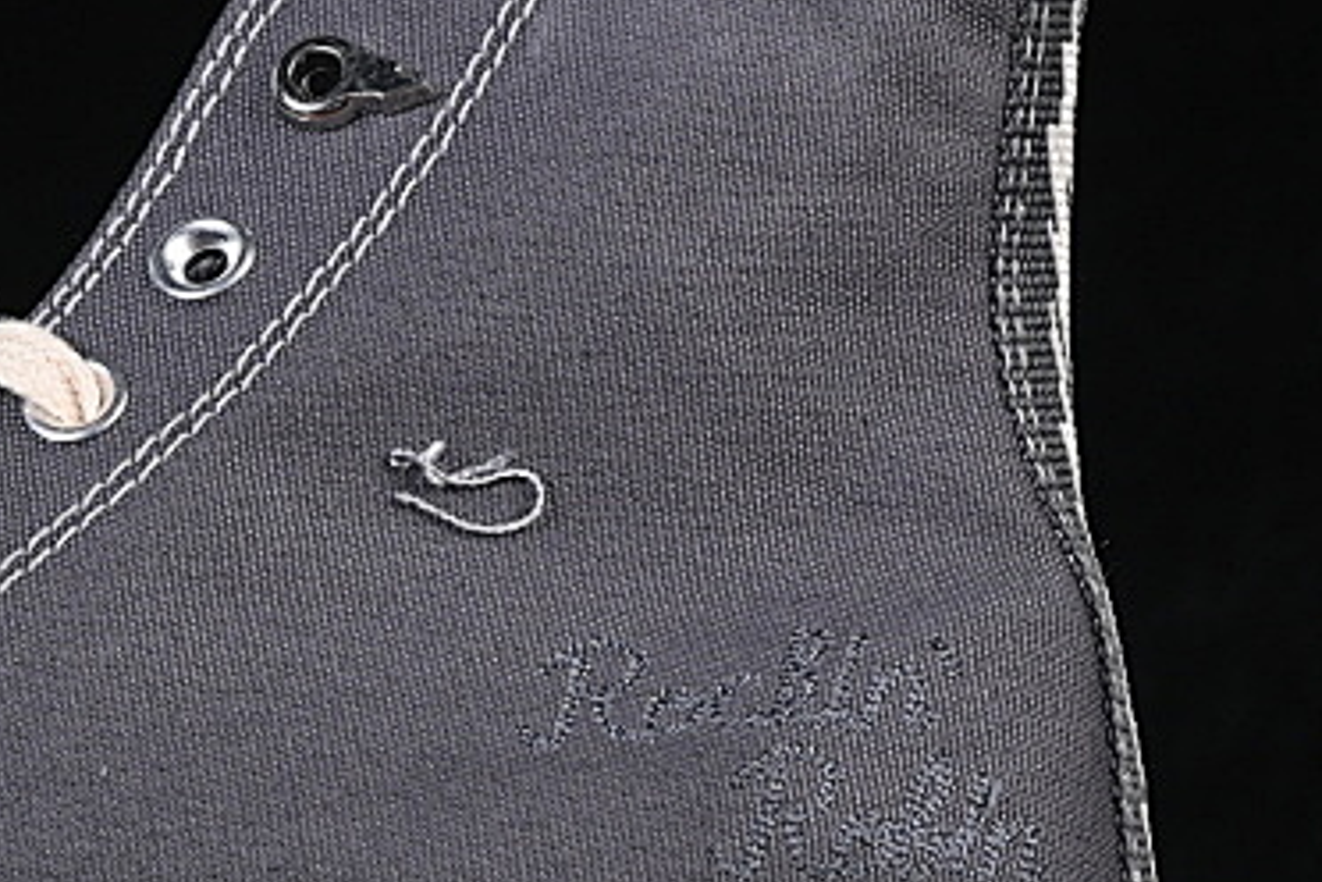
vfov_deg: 6.3
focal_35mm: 218
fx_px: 8005
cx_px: -128
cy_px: 477
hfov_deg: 9.4
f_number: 7.1
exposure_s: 1/60
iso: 160
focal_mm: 50
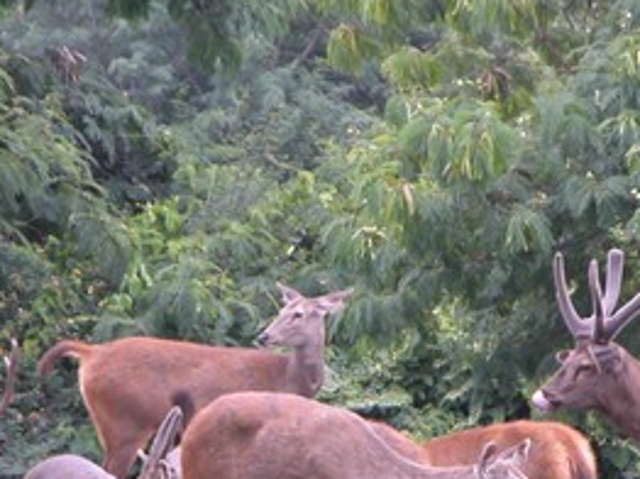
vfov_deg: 2.2
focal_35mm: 685
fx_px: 12653
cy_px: 425
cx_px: 354
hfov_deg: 2.9
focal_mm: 71.2
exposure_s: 1/172
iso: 100
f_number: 4.7
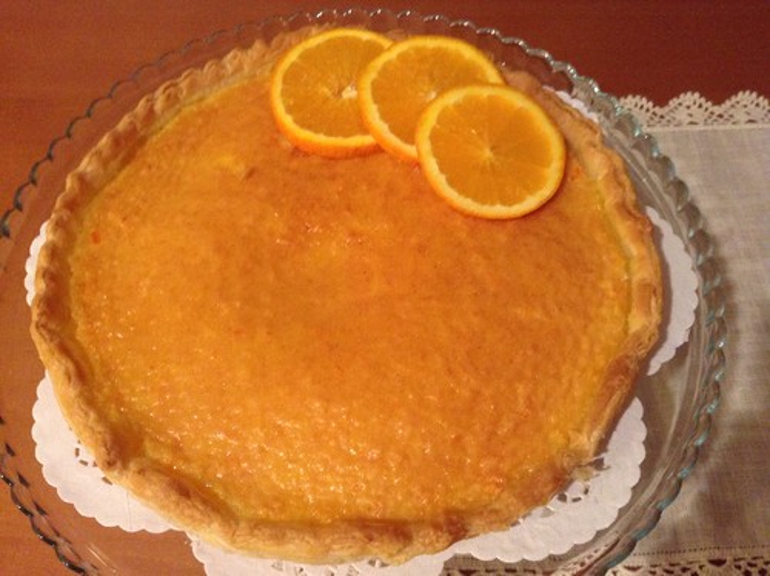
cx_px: 385
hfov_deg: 55.4
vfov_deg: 42.9
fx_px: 733
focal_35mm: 33
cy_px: 288
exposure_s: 1/20
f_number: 2.4
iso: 250
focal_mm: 3.3
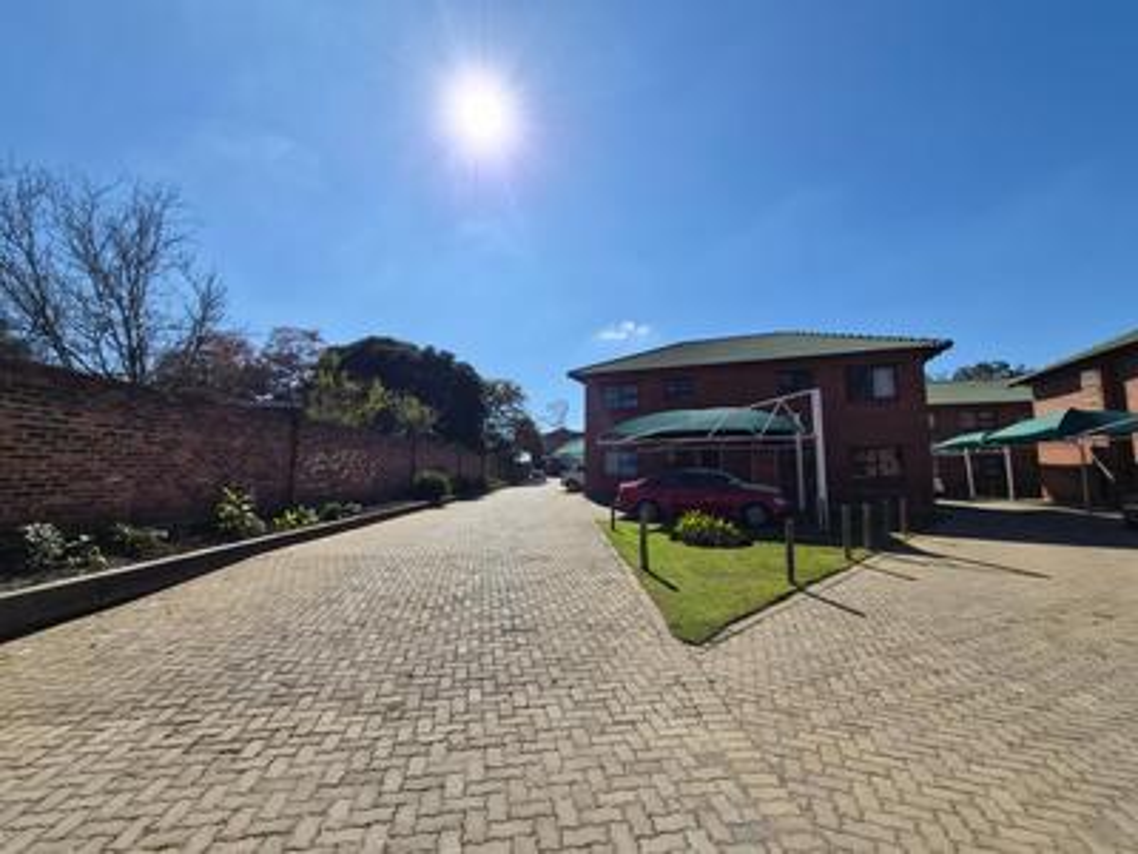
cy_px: 427
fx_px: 427
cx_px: 569
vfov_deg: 89.9
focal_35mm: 13
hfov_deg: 106.2
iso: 25
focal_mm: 1.7
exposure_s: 1/2088
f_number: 2.2
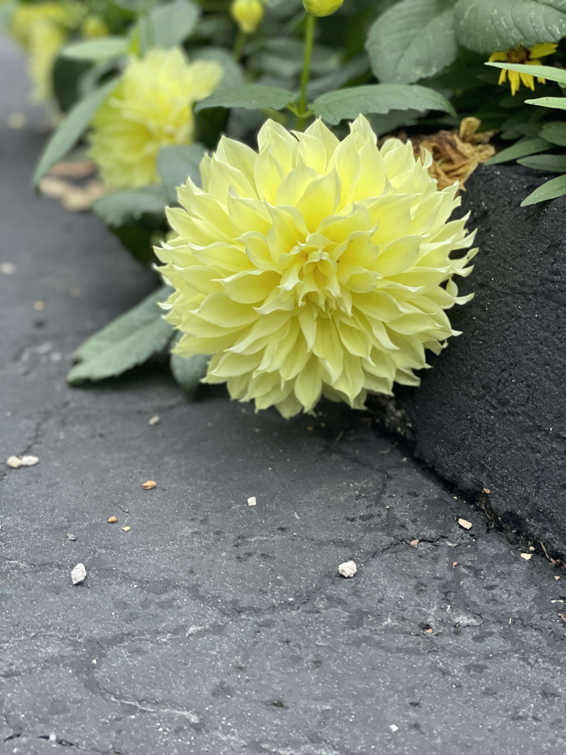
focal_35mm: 52
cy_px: 378
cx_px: 283
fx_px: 1134
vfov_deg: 36.8
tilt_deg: -16.2
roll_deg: -0.3
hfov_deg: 28.0
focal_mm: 6
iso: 250
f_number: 2
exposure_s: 1/114
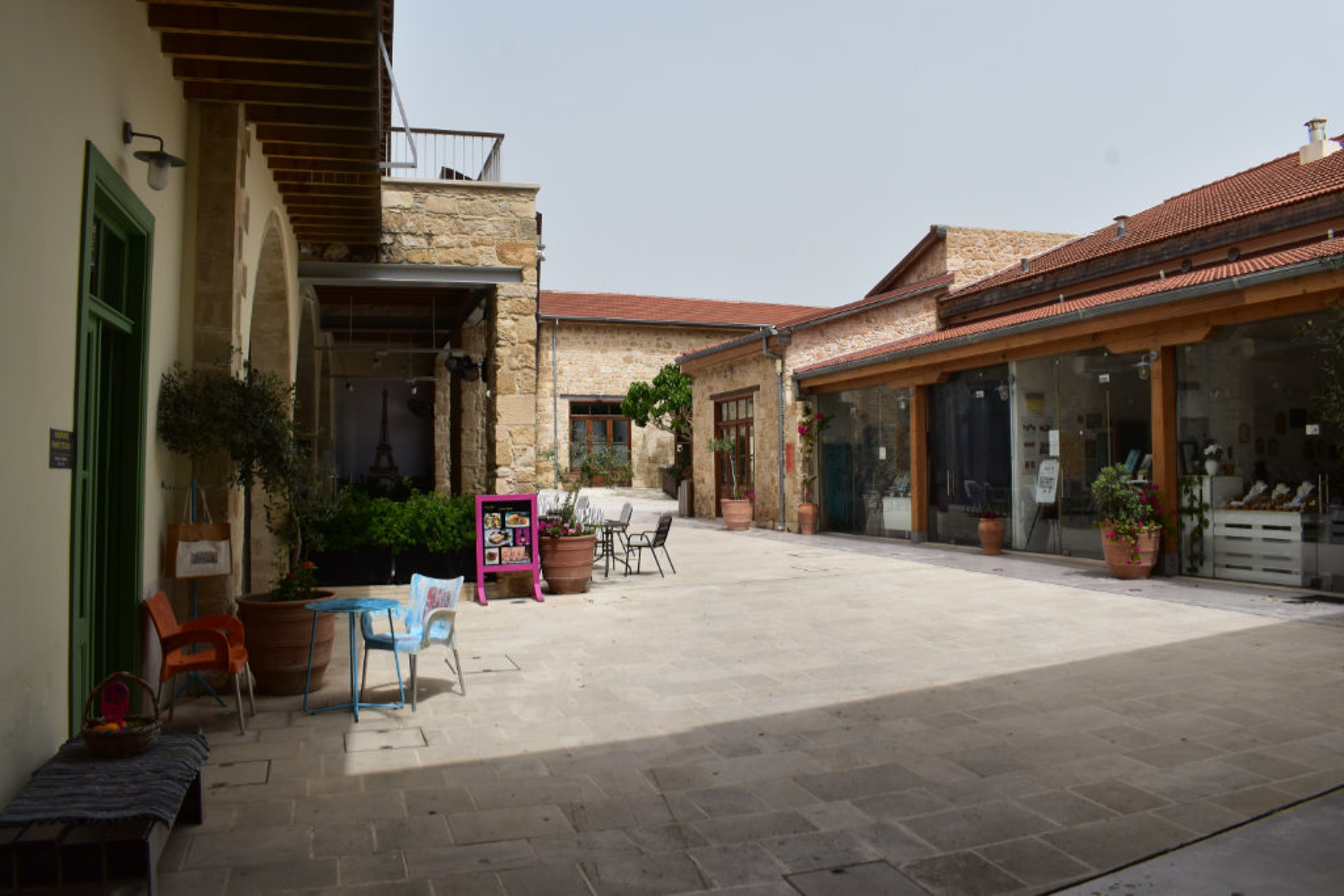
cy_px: 448
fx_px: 1008
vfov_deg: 47.9
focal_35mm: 27
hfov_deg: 67.4
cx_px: 672
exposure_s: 1/500
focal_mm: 18
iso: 360
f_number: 11
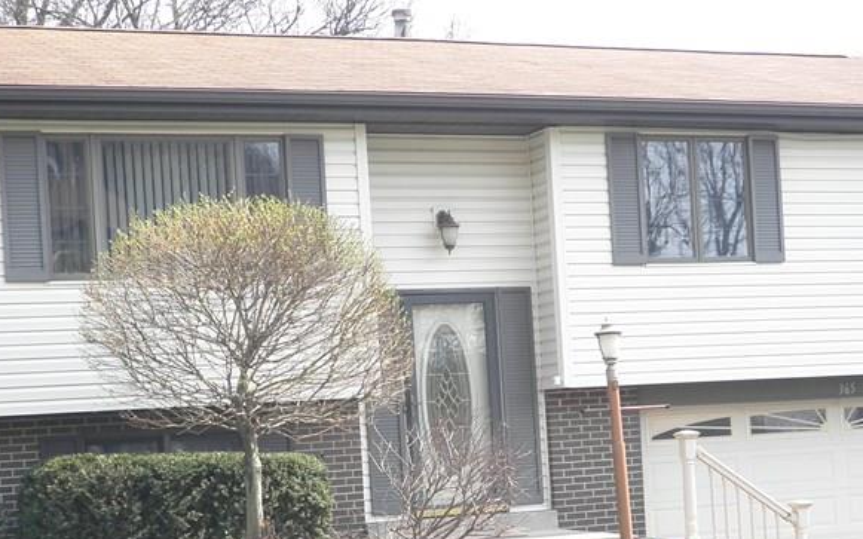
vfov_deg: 15.4
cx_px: 483
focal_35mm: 84
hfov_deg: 24.6
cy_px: 489
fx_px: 1975
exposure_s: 1/100
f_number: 4.4
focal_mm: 8.2
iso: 64
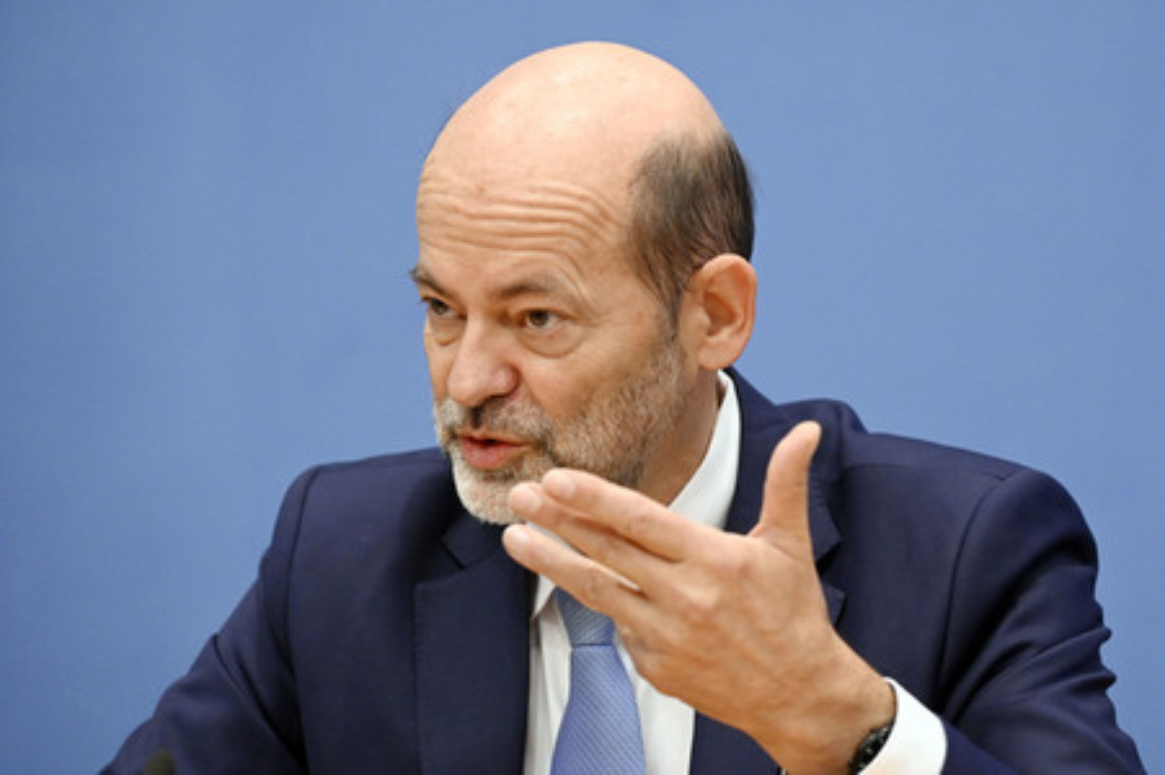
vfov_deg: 11.4
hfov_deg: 17.1
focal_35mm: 120
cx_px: 582
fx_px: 3880
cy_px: 388
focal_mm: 120
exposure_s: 1/1000
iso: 5000
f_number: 4
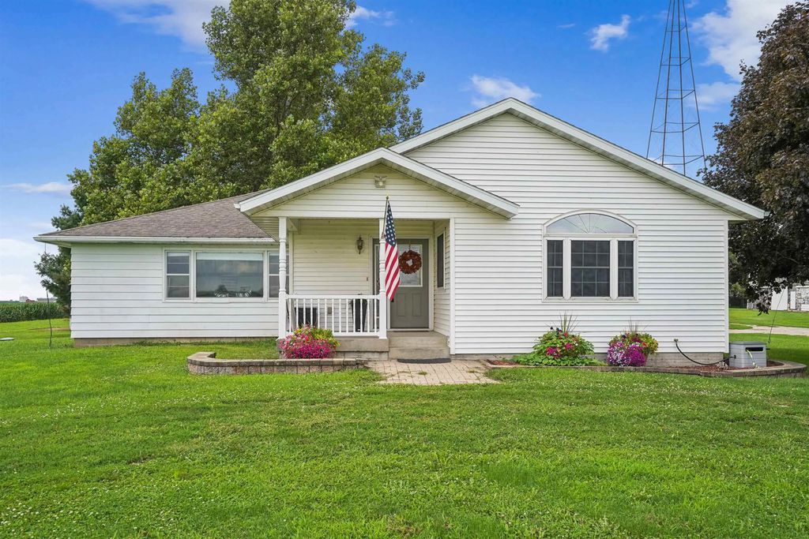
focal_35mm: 29
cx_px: 404
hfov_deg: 63.7
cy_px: 270
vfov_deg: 45.0
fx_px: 652
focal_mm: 29
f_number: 9
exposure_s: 1/640
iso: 400
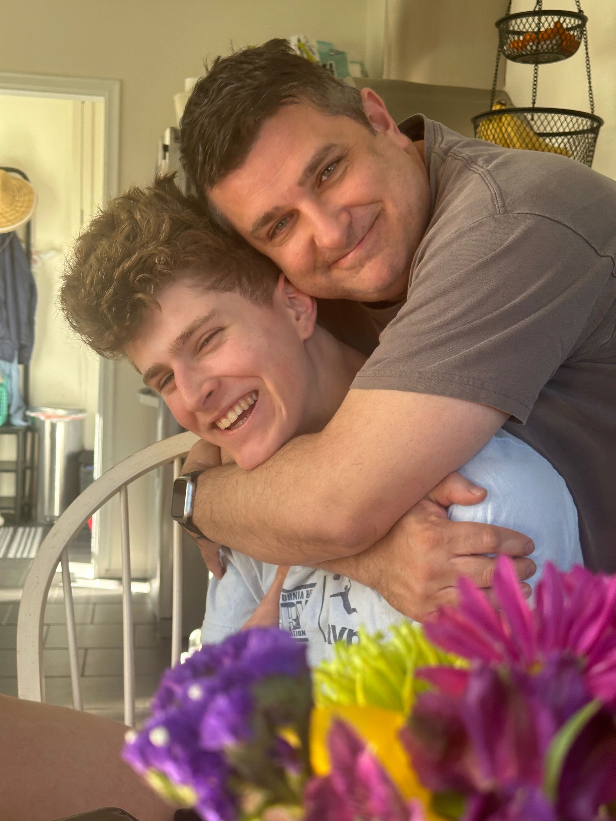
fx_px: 1139
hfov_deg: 30.3
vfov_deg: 39.7
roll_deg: -1.2
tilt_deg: -2.2
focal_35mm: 48
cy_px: 410
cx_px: 308
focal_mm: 6.86
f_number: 1.78
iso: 100
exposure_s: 1/60
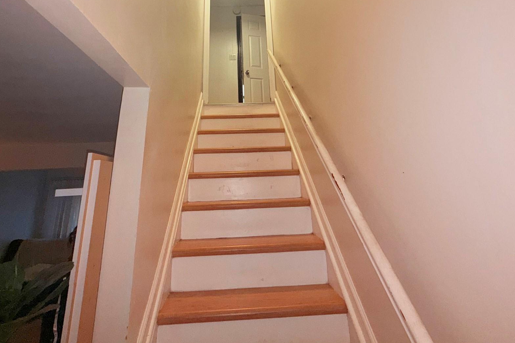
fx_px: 272
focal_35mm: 19
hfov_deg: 86.9
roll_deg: +2.7
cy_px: 95
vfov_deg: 61.7
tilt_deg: +19.3
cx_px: 252
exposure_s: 1/60
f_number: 2.2
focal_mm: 2.22
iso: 32
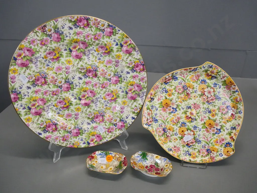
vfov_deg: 49.7
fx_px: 208
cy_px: 96
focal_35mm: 28
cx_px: 128
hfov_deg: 63.4
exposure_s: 1/125
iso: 3200
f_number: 6.3
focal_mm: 14
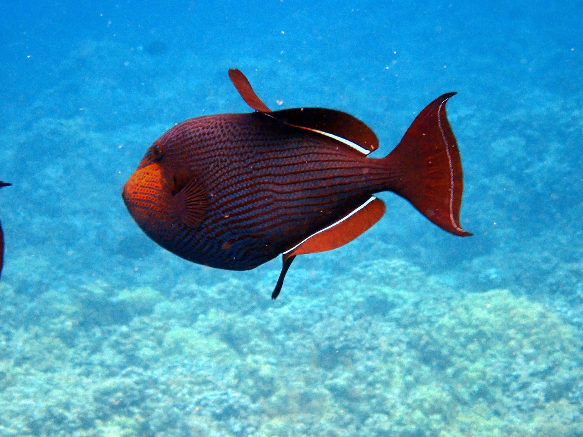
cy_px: 218
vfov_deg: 14.8
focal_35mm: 100
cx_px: 292
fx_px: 1684
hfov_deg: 19.6
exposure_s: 1/200
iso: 640
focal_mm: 18
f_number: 6.3
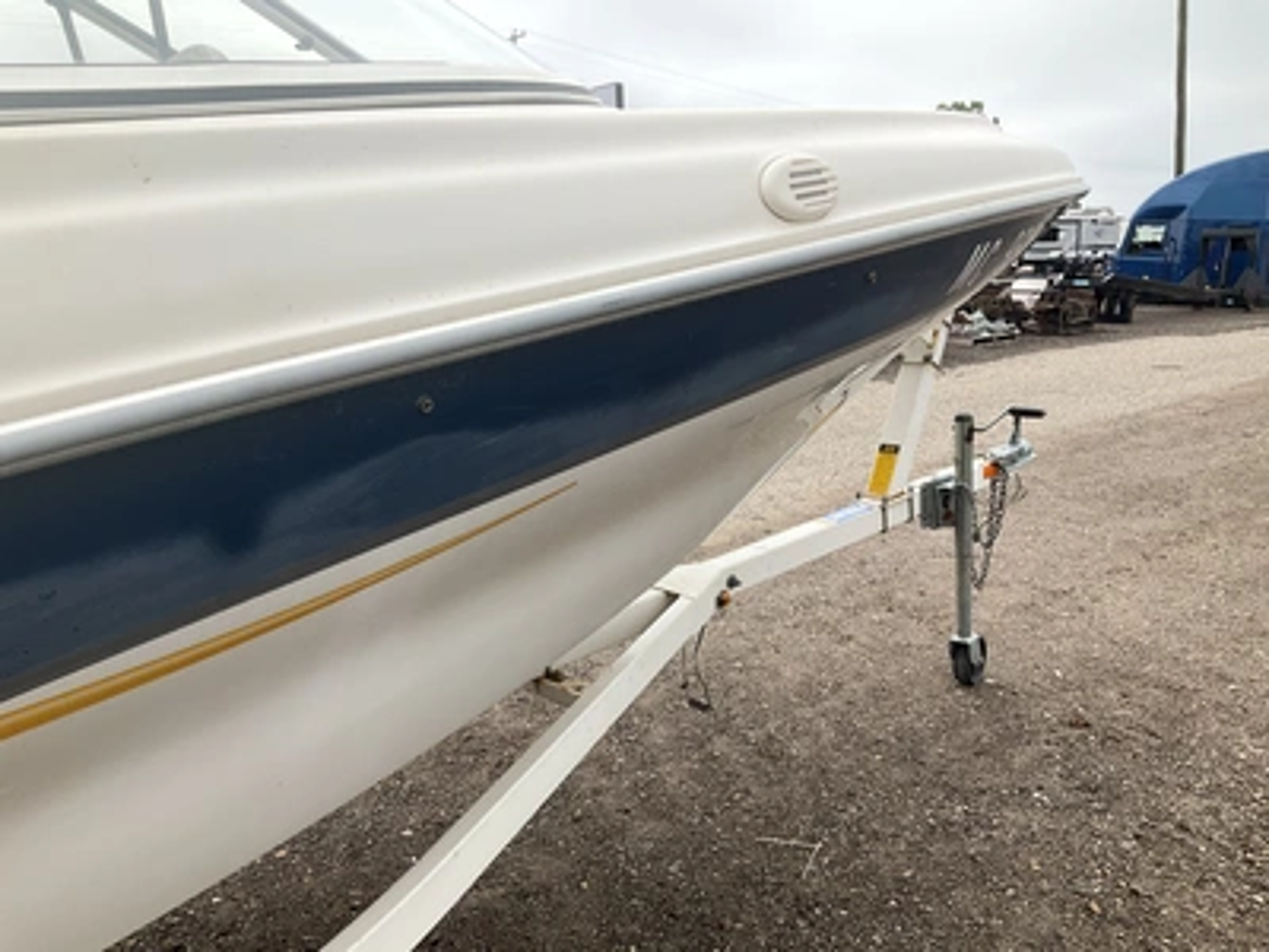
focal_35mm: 29
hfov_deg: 61.7
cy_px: 476
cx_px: 634
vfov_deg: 48.2
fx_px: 1063
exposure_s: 1/1311
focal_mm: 3
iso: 25
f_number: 1.8
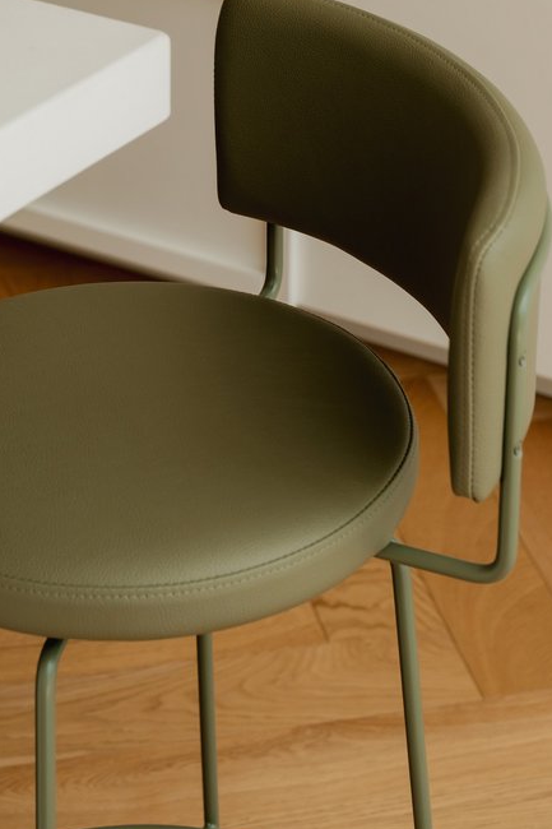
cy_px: 222
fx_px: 2508
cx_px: 221
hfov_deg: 12.6
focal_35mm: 109
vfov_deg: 18.7
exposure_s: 1/400
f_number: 5
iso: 800
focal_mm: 59
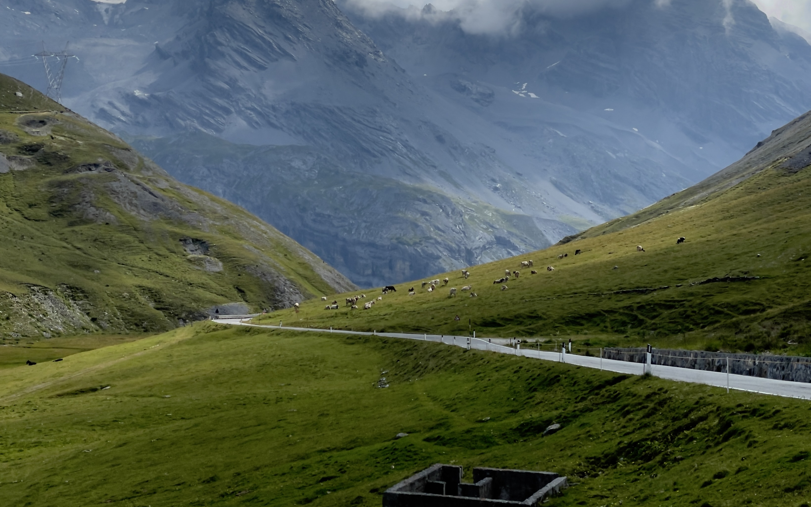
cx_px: 416
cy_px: 184
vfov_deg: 19.1
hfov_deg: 30.2
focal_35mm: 68
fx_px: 1503
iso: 25
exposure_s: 1/2817
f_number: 2
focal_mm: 6
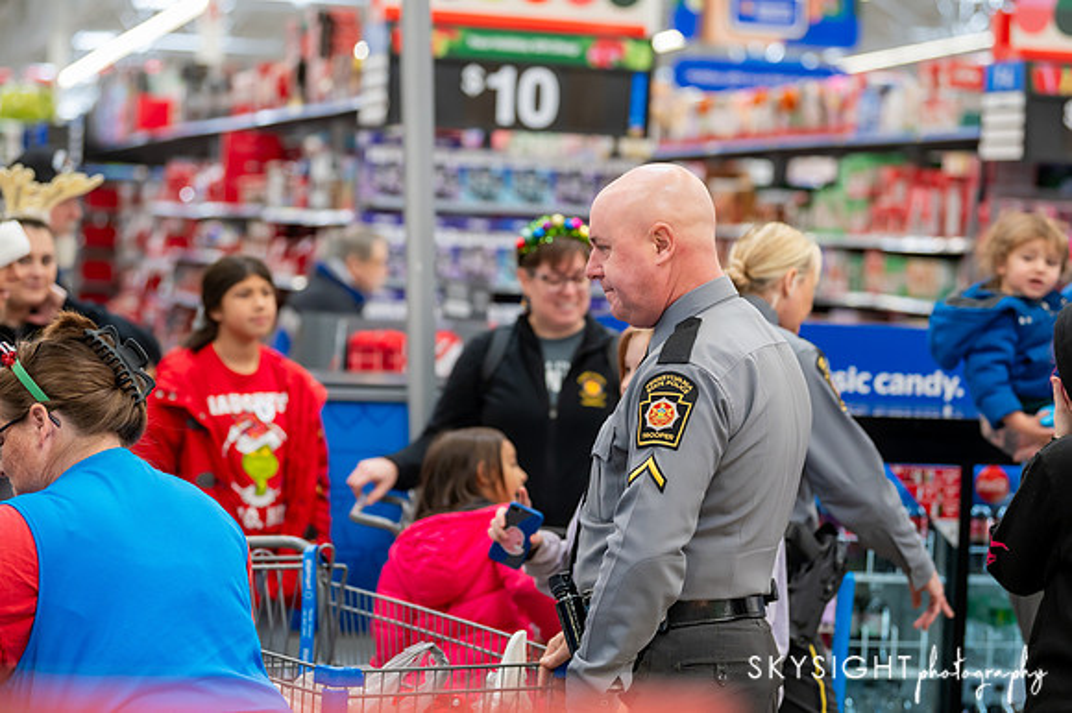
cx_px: 542
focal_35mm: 101
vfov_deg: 13.5
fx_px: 3009
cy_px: 357
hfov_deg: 20.2
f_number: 3.2
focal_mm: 95
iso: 2000
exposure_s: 1/320
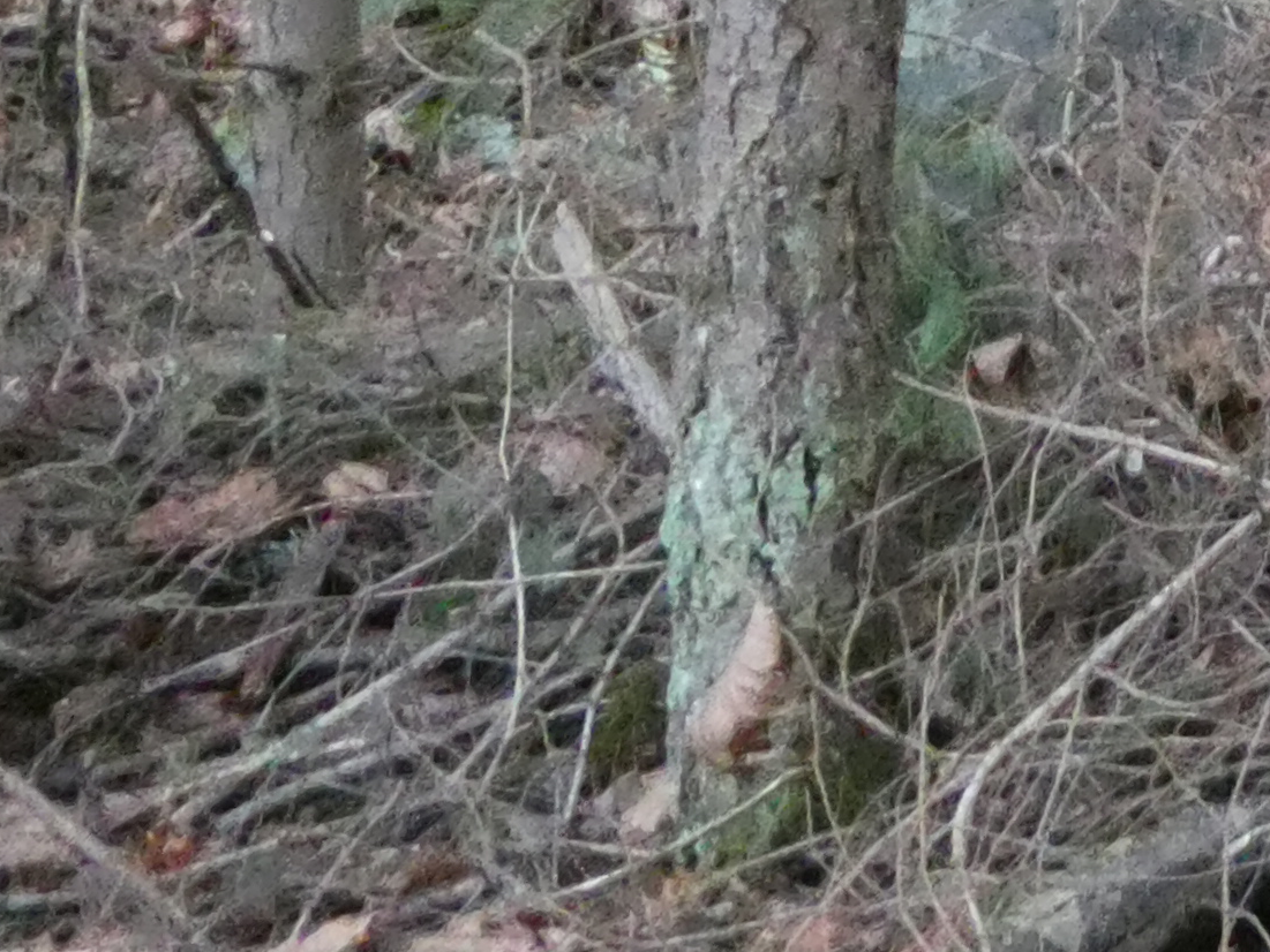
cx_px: 2357
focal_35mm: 113
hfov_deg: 14.9
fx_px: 4146
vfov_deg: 11.2
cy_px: -1233
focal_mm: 4.3
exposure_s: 1/60
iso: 1600
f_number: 3.3
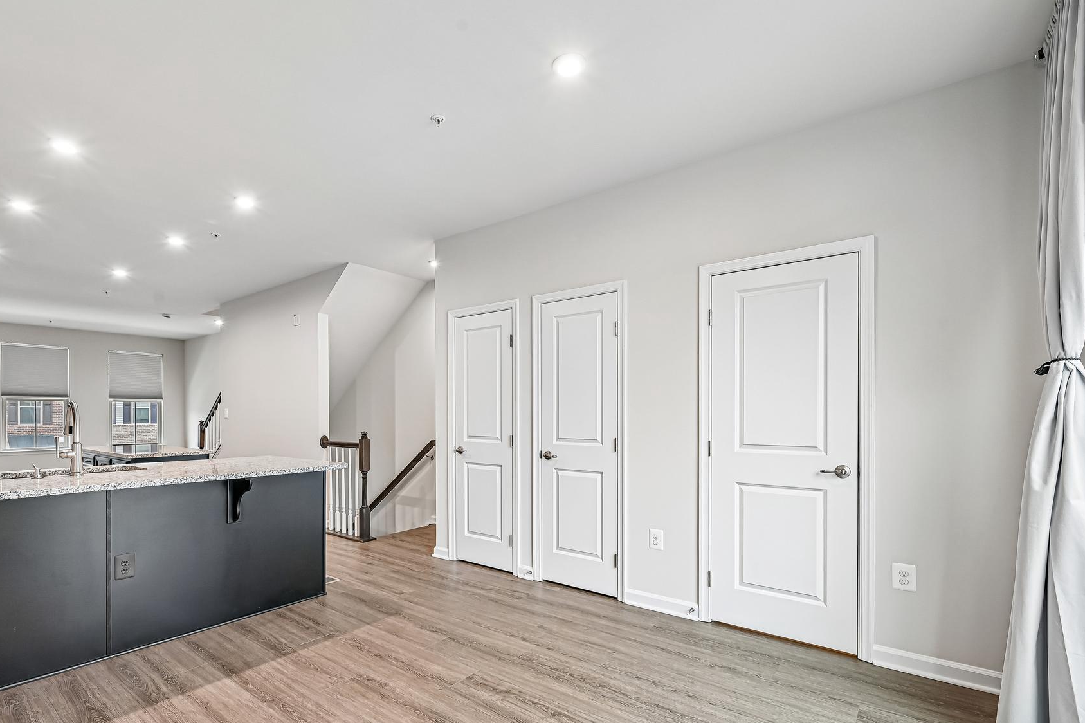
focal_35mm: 17
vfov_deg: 70.1
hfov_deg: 93.0
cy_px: 413
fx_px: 512
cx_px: 486
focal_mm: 14
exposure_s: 1/15
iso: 400
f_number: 8
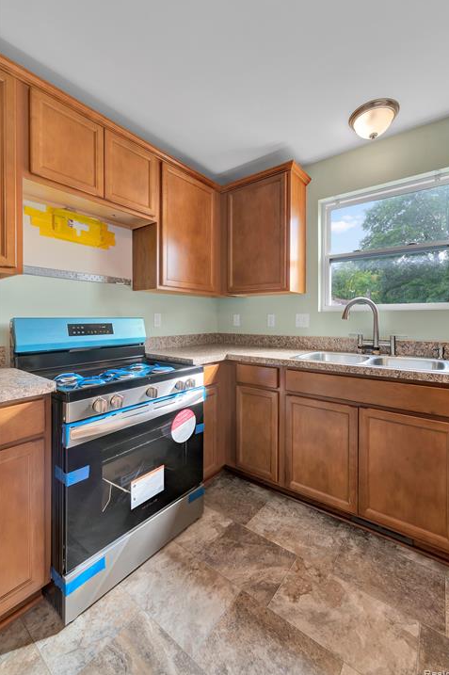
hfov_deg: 77.2
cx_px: 235
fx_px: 281
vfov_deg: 100.4
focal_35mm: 15
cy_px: 321
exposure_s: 1/10
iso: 200
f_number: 9
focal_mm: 14
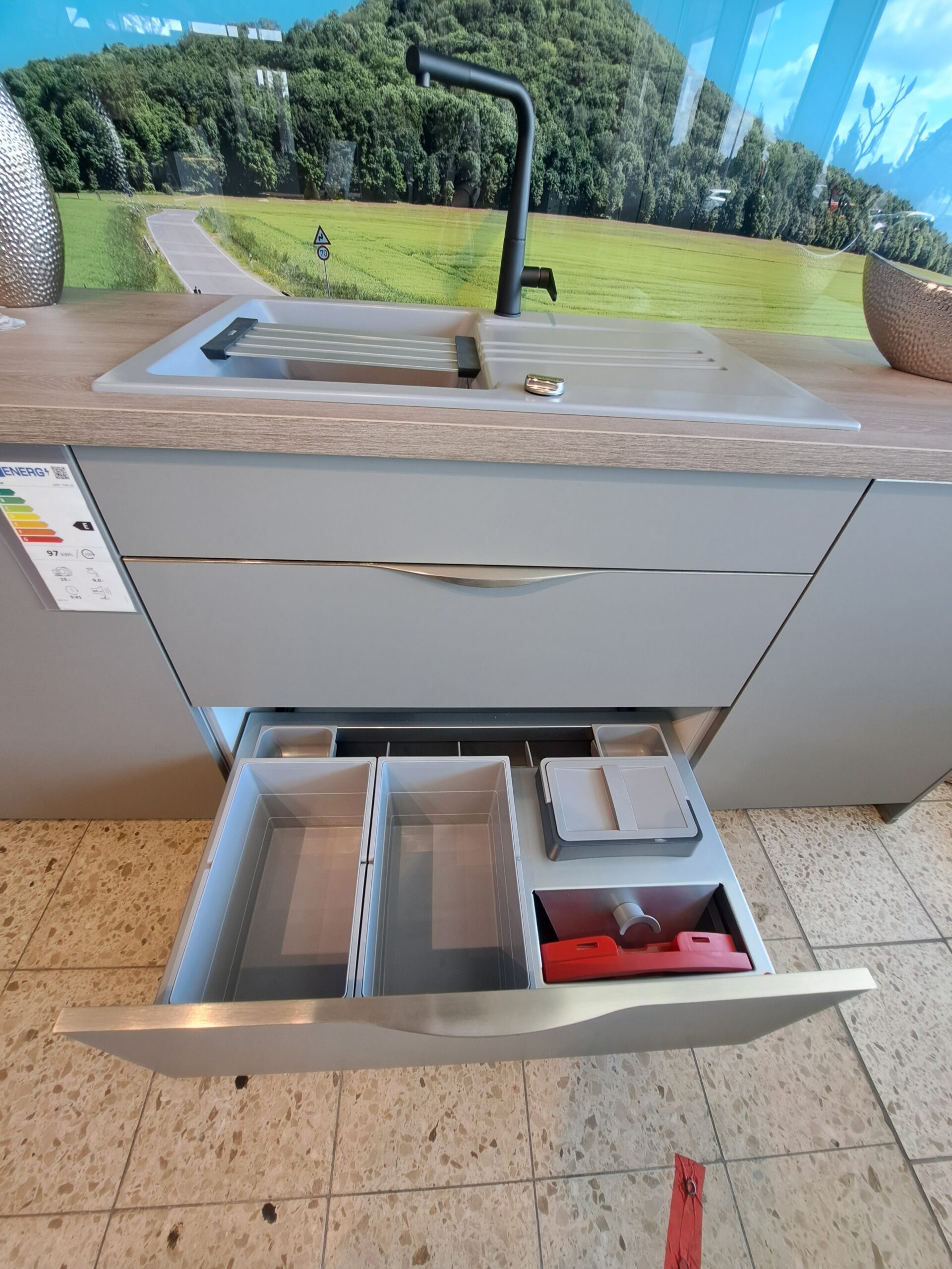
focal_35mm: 13
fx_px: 477
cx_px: 476
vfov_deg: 106.2
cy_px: 634
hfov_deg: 89.9
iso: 64
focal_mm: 1.74
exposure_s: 1/50
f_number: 2.2
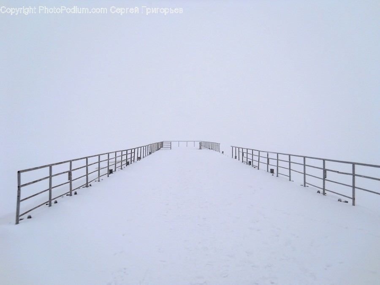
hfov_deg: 45.8
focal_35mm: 41
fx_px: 450
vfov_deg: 35.1
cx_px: 190
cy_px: 142
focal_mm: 6.72
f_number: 5.5
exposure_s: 1/400
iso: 80
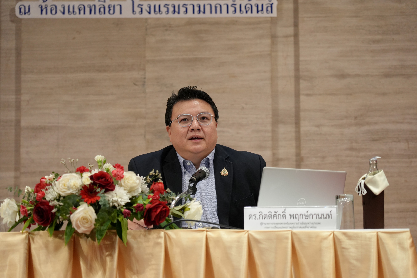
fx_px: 1216
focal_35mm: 105
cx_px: 208
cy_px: 139
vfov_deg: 13.0
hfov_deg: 19.5
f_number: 4
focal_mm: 105
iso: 2500
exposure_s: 1/160
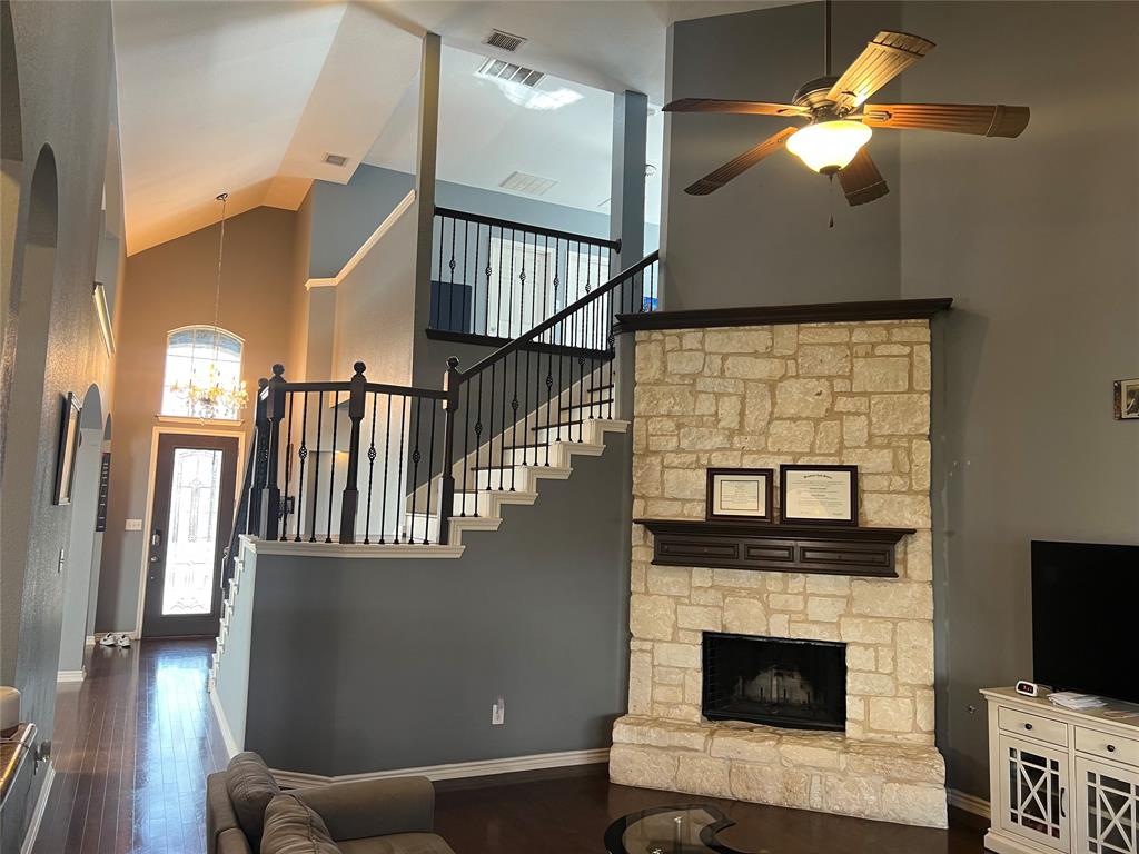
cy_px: 427
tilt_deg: +6.3
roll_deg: -1.9
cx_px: 570
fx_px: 856
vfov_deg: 53.1
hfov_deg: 67.3
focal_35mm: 26
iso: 100
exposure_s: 1/60
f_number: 1.5
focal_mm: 5.7
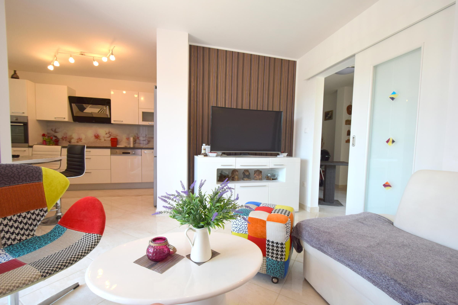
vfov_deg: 77.3
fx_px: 191
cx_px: 229
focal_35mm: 15
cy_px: 152
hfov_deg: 100.4
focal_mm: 10
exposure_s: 1/100
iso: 400
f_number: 5
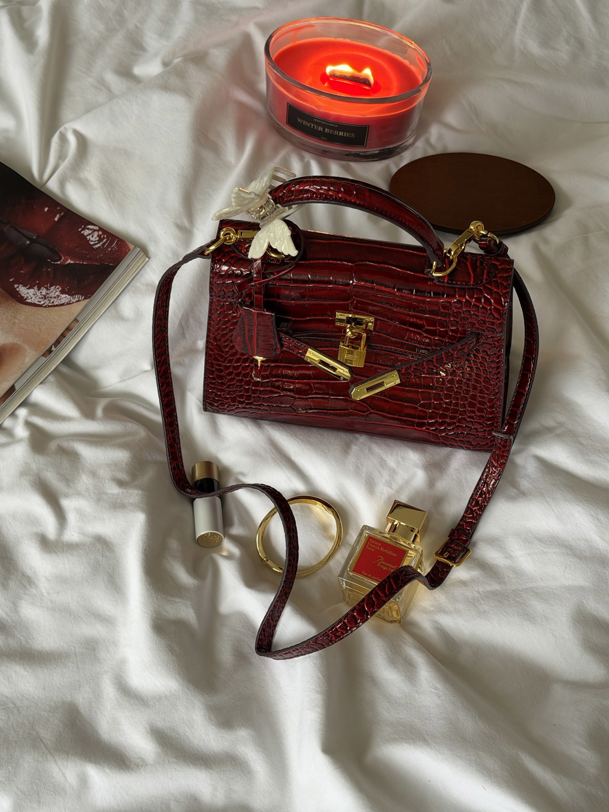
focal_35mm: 49
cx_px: 309
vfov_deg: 38.9
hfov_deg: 29.7
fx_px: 1150
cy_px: 403
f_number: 1.78
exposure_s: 1/60
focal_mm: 6.76
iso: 100
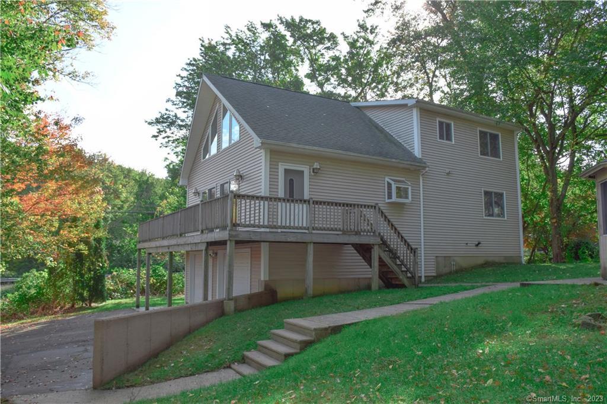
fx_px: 455
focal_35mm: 27
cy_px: 202
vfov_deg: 47.9
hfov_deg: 67.4
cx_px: 304
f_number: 6.3
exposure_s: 1/160
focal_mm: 18
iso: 100
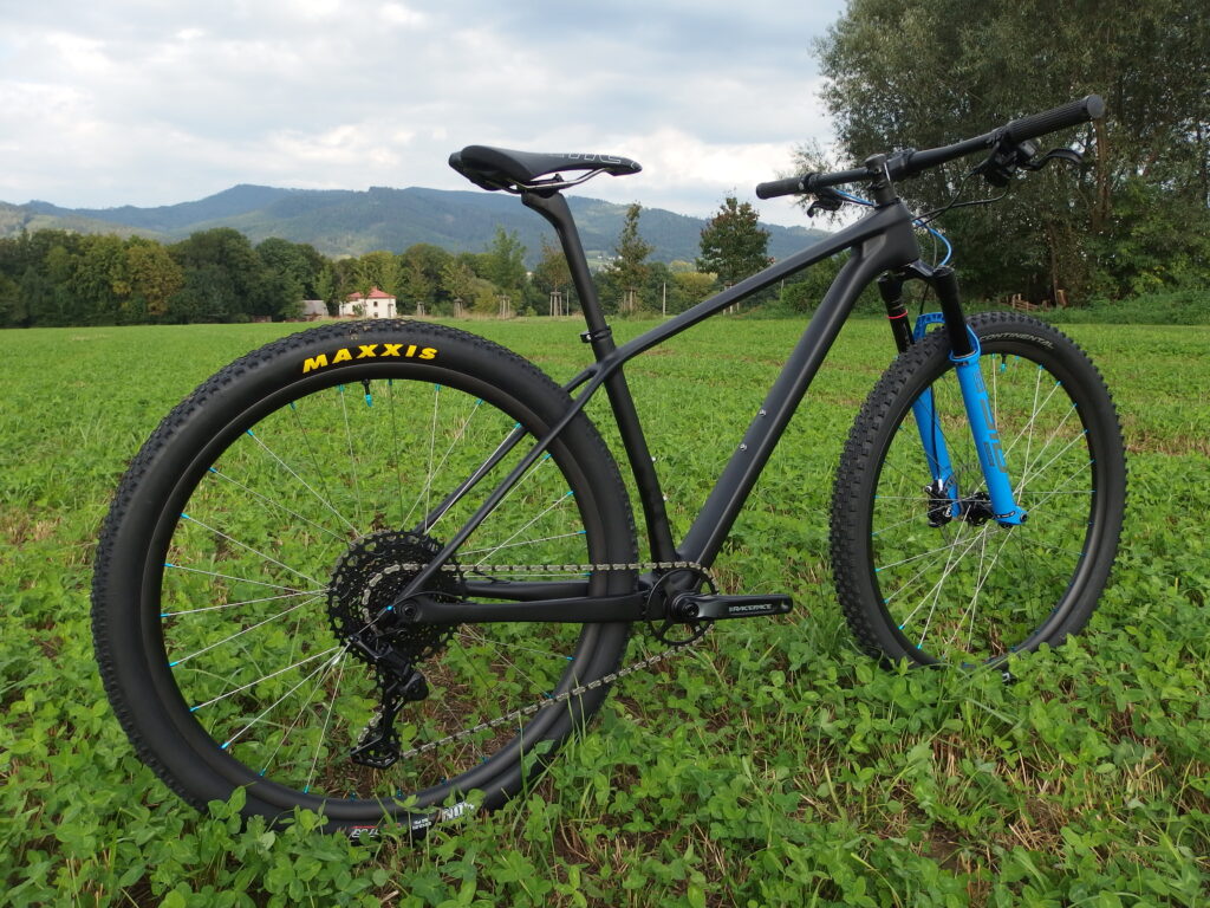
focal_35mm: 26
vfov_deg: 53.1
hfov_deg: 67.3
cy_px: 454
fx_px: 909
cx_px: 605
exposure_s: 1/500
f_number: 3.2
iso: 100
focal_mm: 4.7
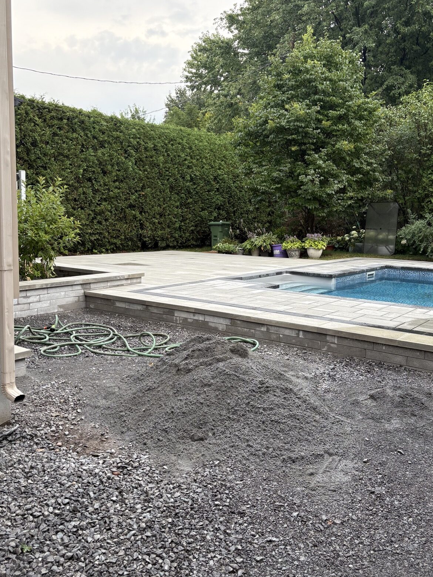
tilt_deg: -6.0
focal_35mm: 32
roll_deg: -1.0
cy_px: 276
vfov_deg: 56.8
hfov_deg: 44.2
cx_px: 219
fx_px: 534
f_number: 1.6
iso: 80
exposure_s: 1/243
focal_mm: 5.96
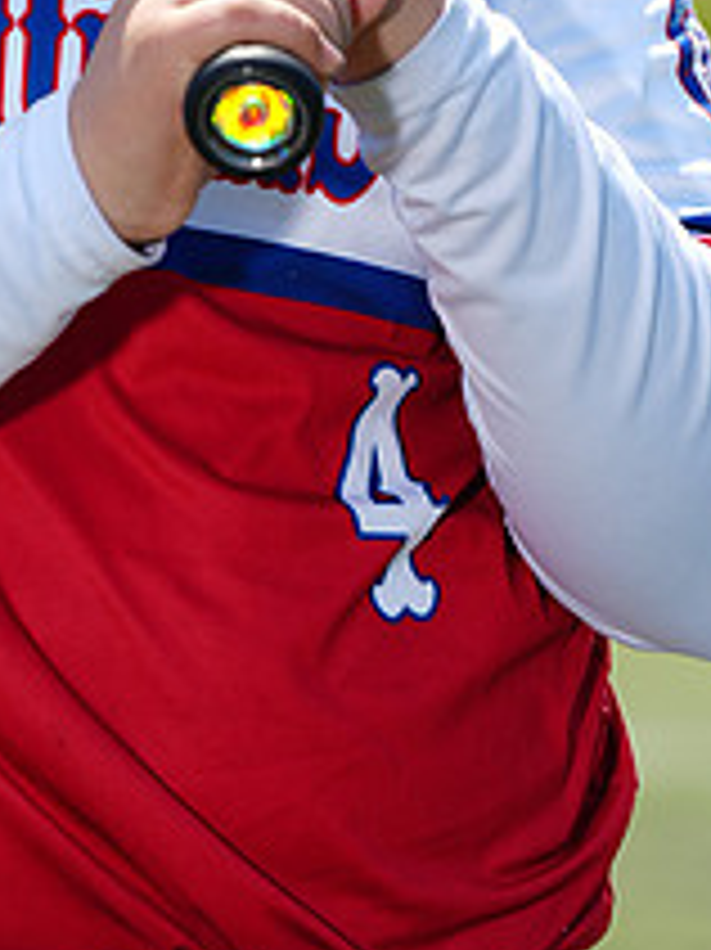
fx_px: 14502
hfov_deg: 2.8
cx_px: 29
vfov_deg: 3.7
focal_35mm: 529
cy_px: -306
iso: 50
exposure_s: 1/250
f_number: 5
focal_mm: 200
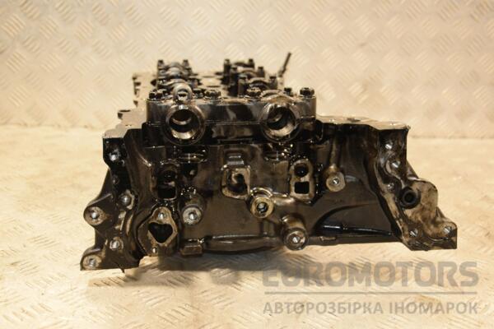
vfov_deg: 28.1
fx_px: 659
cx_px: 247
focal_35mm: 48
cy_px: 164
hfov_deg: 41.1
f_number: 5
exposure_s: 1/125
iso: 800
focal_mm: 32
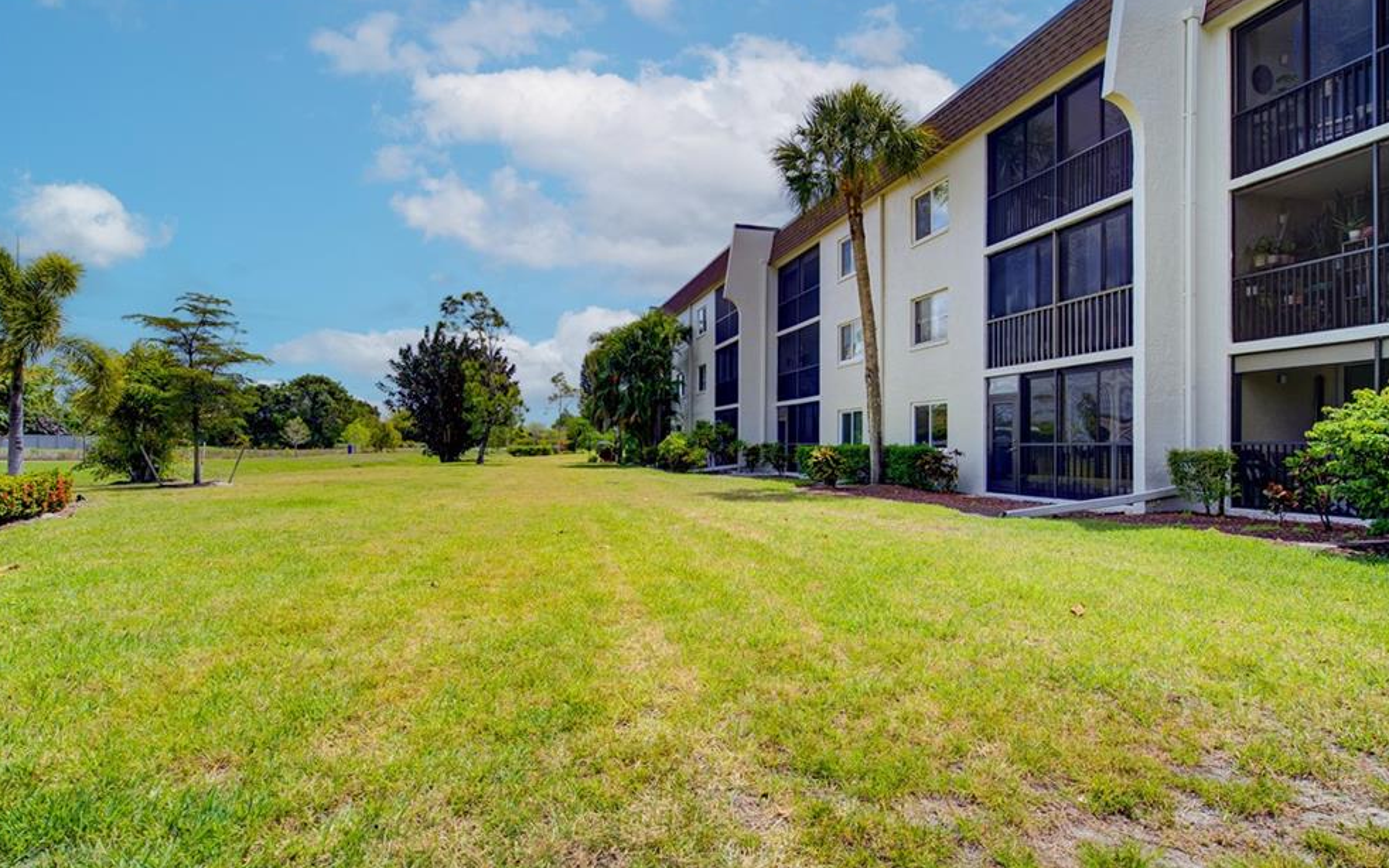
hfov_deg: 94.4
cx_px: 687
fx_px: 644
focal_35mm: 17
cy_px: 470
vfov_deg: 67.9
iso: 125
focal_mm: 16
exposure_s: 1/160
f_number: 8
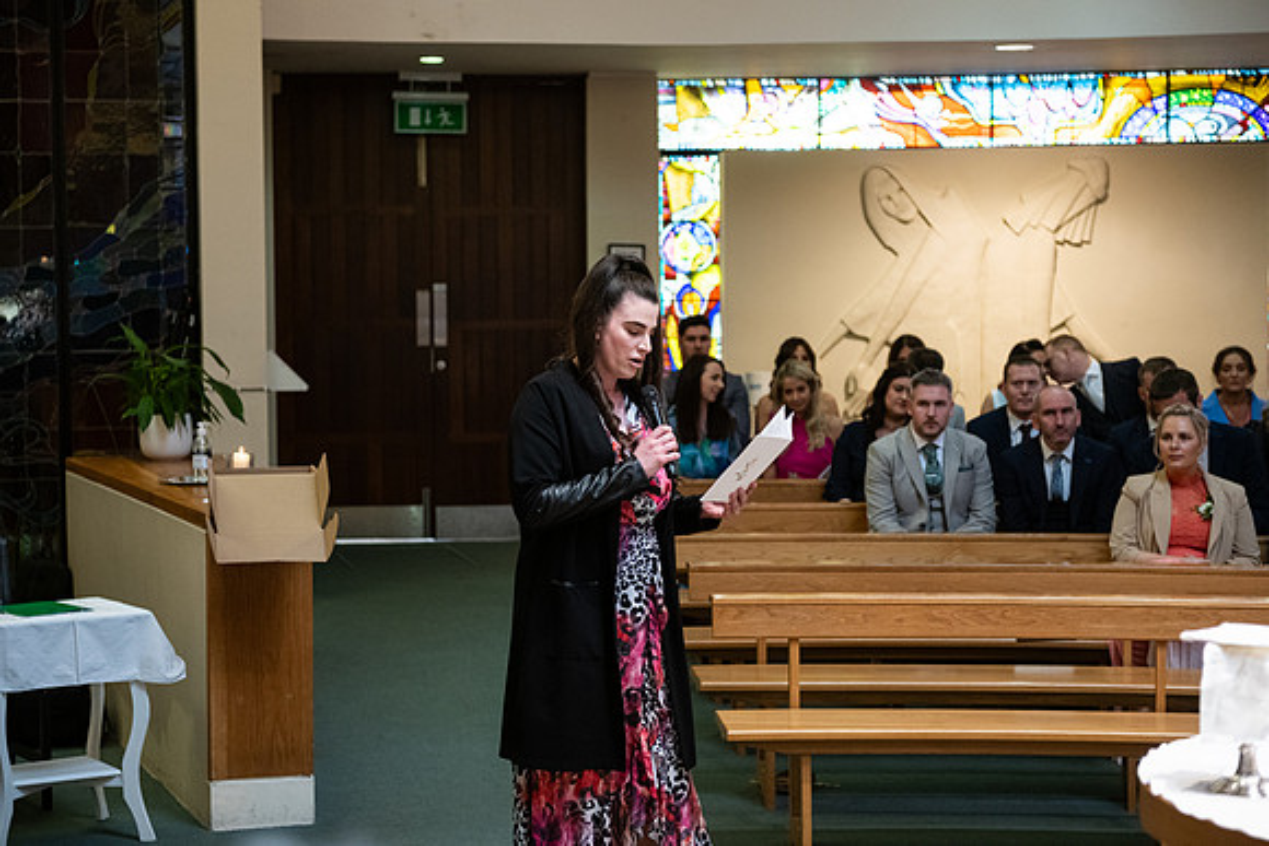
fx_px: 2468
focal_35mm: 70
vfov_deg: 19.5
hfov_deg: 28.8
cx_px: 634
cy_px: 423
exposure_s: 1/160
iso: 1000
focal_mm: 70
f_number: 3.5
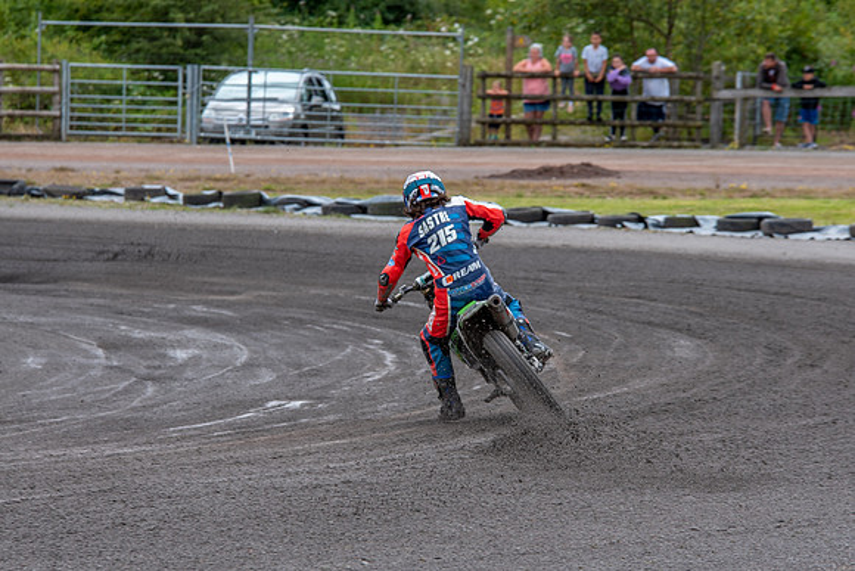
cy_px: 311
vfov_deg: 4.4
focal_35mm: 311
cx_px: 466
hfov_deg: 6.6
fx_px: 7396
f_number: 8
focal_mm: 200
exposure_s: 1/250
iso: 160
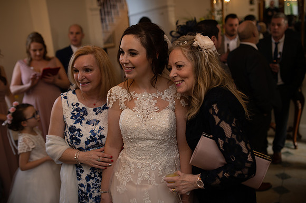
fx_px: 297
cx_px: 153
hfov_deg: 54.5
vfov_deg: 37.8
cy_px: 102
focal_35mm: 35
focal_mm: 35
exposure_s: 1/100
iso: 100
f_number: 2.5
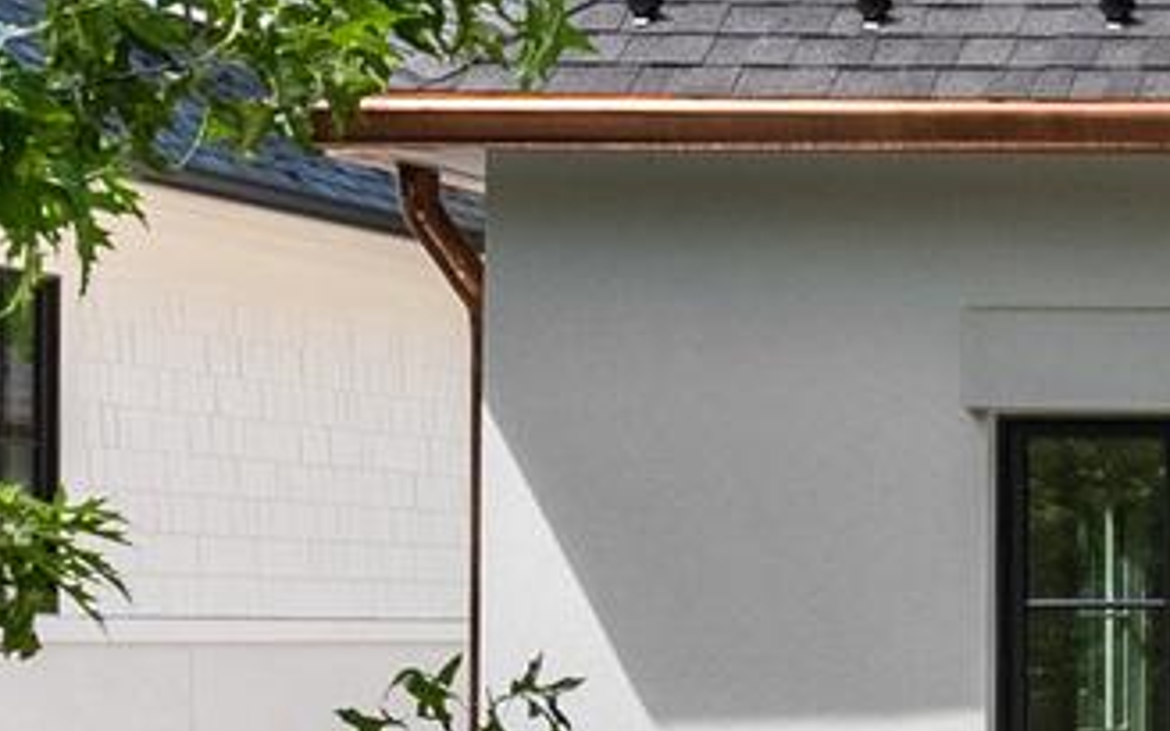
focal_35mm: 105
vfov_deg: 12.3
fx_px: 3354
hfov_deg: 15.3
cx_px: 2443
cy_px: 690
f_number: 8
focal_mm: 16.5
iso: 200
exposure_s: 1/500
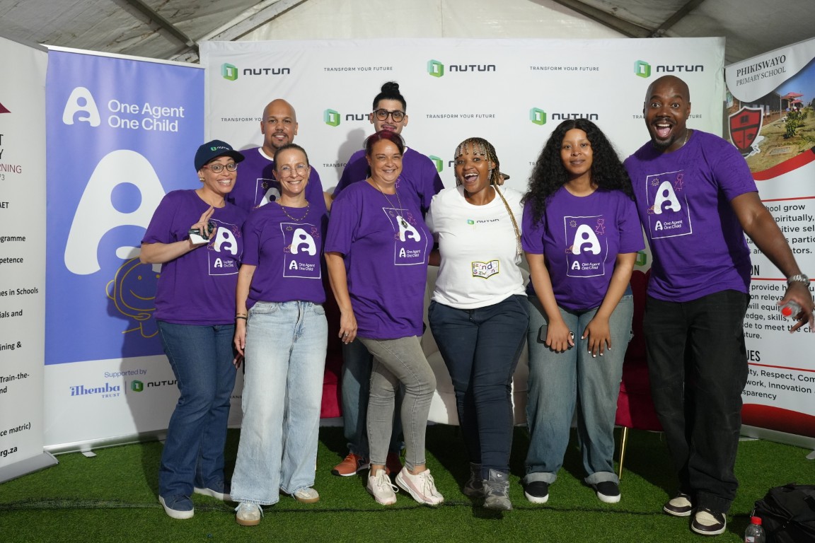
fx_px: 792
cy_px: 272
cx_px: 408
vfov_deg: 37.9
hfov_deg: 54.4
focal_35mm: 35
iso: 4000
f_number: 4
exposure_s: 1/160
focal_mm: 35
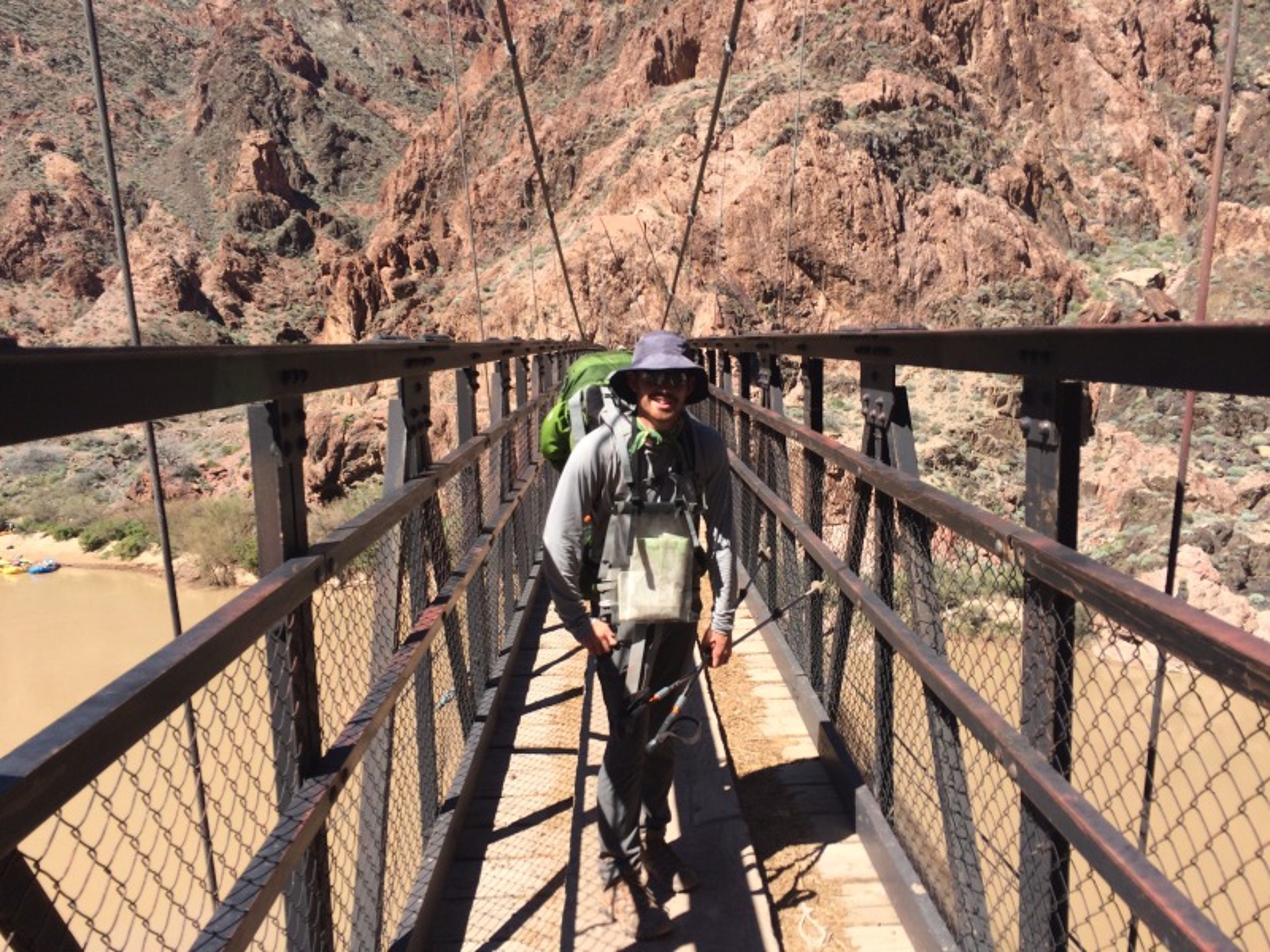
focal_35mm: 29
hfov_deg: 61.7
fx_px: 1064
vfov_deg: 48.2
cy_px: 476
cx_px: 635
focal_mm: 4.15
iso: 32
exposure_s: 1/1282
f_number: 2.2
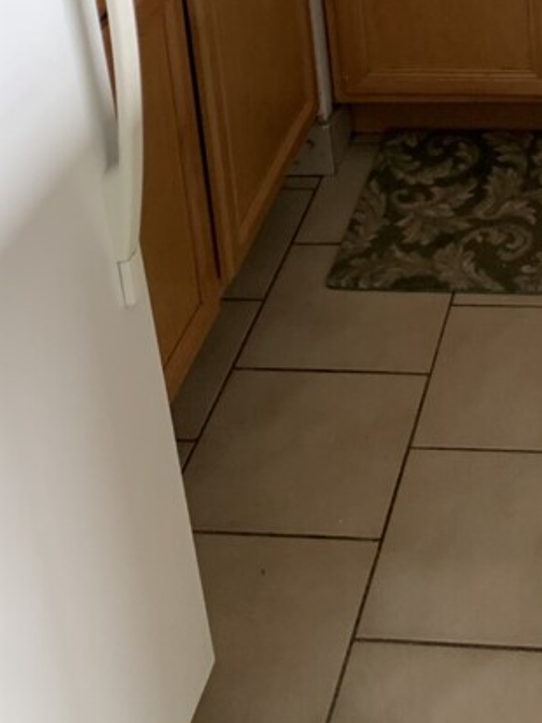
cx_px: 572
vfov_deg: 25.0
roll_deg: +3.1
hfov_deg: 20.7
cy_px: -201
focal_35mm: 68
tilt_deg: -17.9
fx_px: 1419
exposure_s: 1/60
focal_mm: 4.25
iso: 200
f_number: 1.8
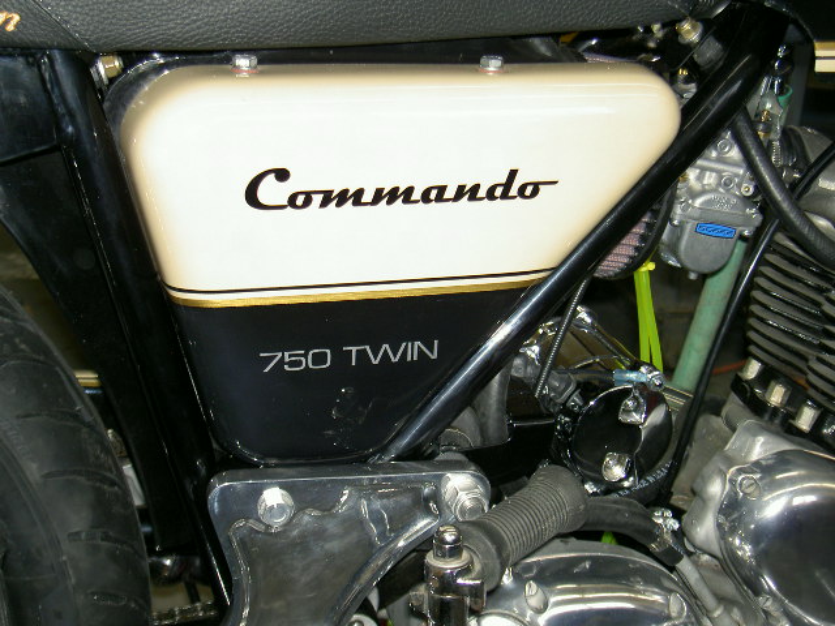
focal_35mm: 55
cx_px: 418
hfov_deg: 34.9
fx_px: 1327
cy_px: 313
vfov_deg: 26.6
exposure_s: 1/60
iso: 100
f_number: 3.3
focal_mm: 11.3
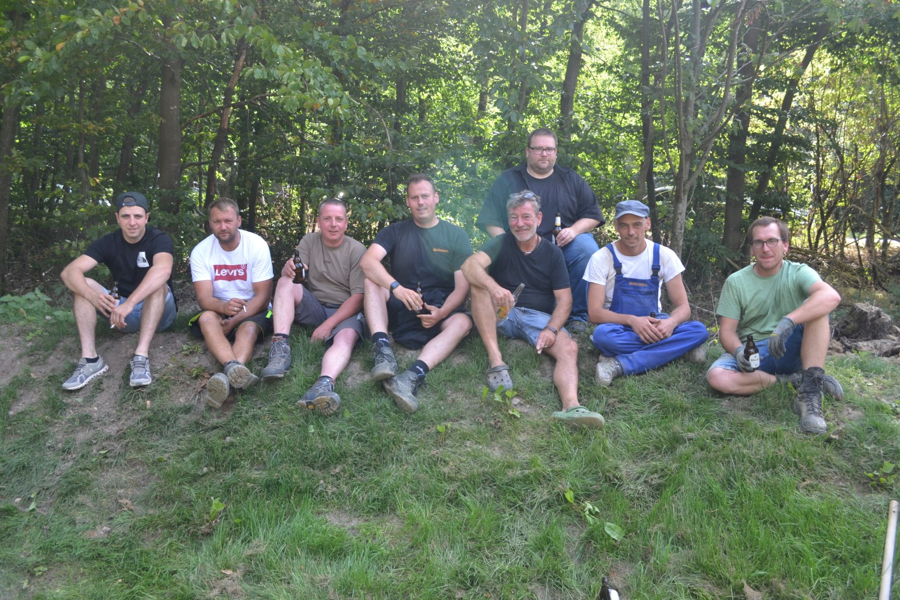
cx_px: 450
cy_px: 300
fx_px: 825
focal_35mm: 33
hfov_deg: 57.2
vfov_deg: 40.0
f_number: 5.6
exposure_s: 1/125
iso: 280
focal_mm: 22
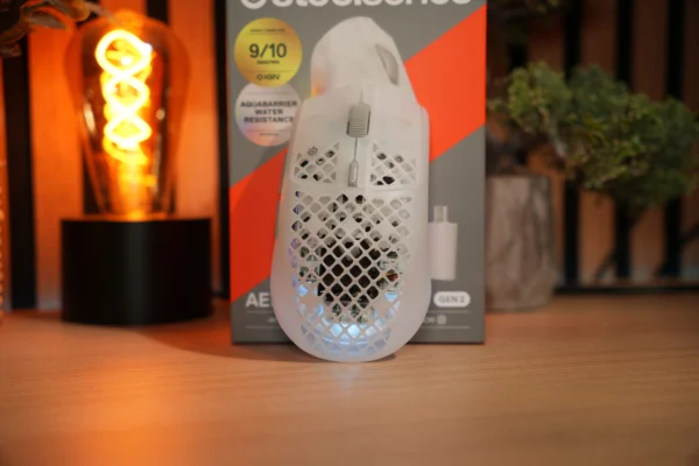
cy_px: 233
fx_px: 1019
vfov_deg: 25.8
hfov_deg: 37.9
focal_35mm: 52
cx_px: 350
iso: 100
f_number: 2.8
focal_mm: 35
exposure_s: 1/320
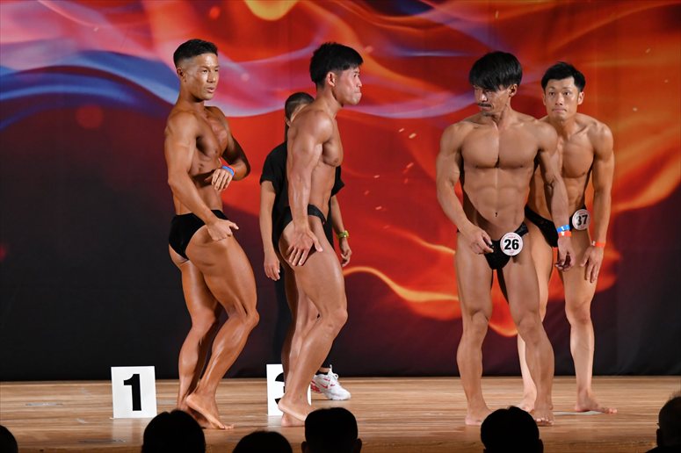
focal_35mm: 225
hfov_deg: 9.2
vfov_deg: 6.1
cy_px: 226
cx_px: 340
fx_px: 4254
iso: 3200
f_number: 5.6
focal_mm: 150
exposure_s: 1/400
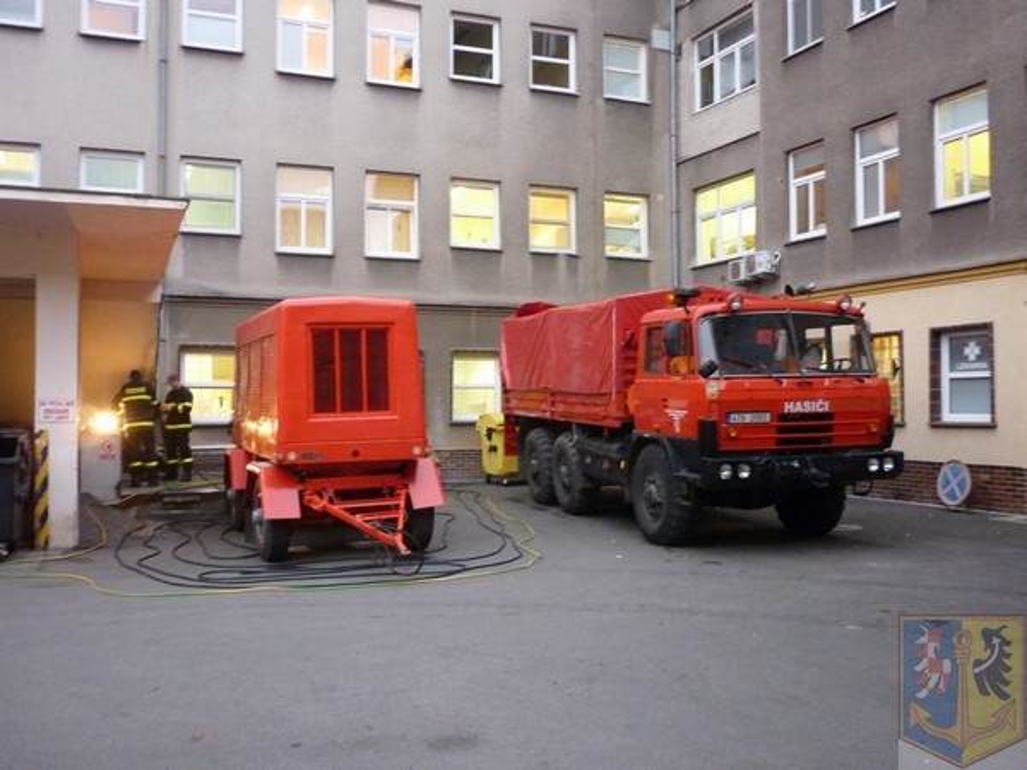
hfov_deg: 55.4
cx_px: 514
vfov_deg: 42.9
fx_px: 979
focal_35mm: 33
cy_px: 385
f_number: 2.8
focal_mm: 5.5
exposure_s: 1/13
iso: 400
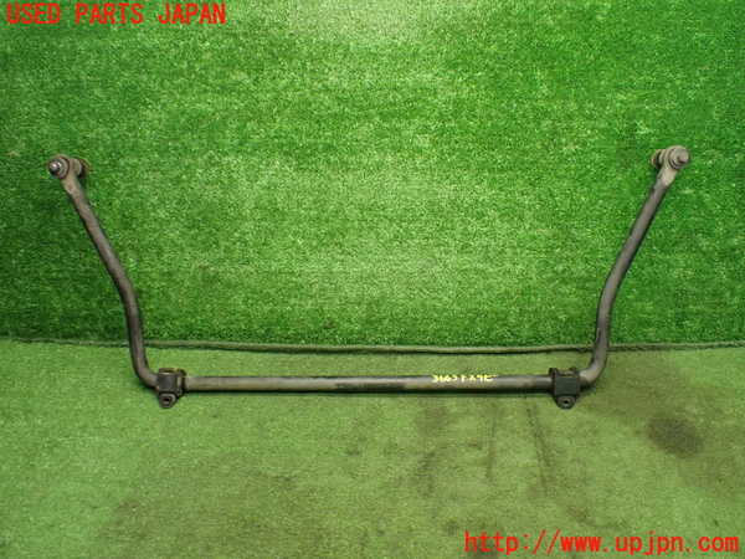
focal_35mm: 30
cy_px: 280
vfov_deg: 46.8
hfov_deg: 60.0
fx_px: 646
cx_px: 372
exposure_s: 1/100
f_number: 2.3
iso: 800
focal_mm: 5.4
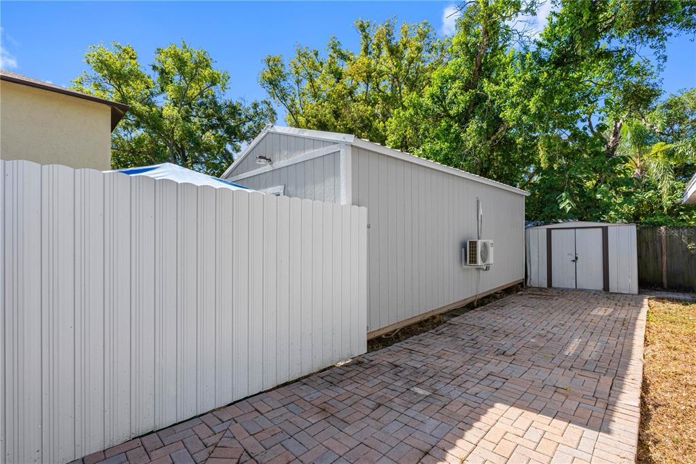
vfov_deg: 73.7
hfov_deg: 96.8
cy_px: 232
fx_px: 309
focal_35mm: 16
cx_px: 348
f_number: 11
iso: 640
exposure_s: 1/500
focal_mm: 16
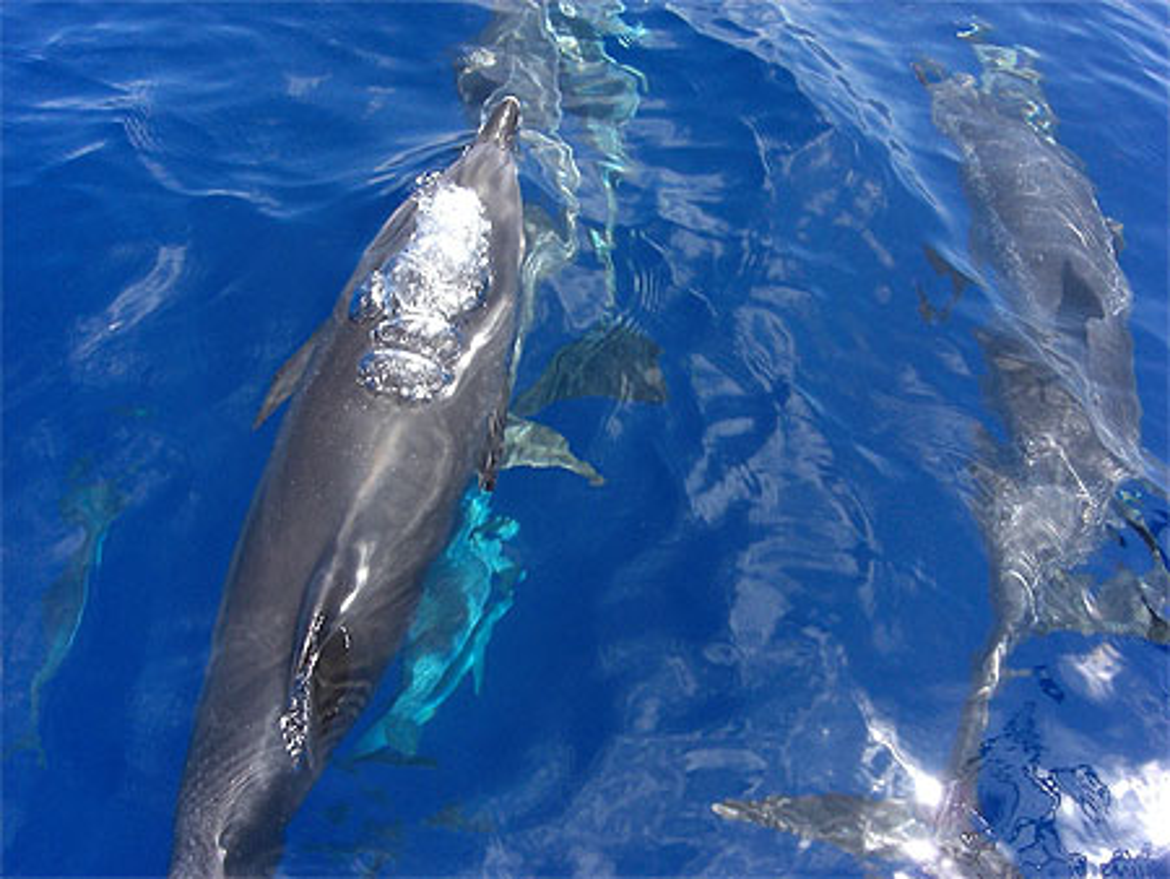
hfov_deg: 49.0
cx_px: 585
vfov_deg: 37.8
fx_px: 1285
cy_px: 440
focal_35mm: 38
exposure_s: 1/320
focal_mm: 7.9
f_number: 8
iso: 400
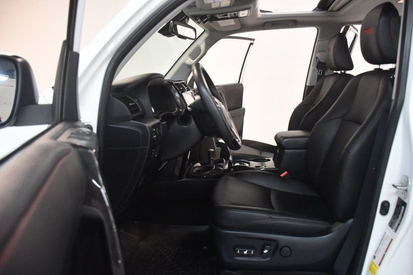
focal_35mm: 27
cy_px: 138
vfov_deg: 47.9
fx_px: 310
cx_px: 206
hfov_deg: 67.4
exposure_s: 1/125
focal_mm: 18
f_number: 3.5
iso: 3200
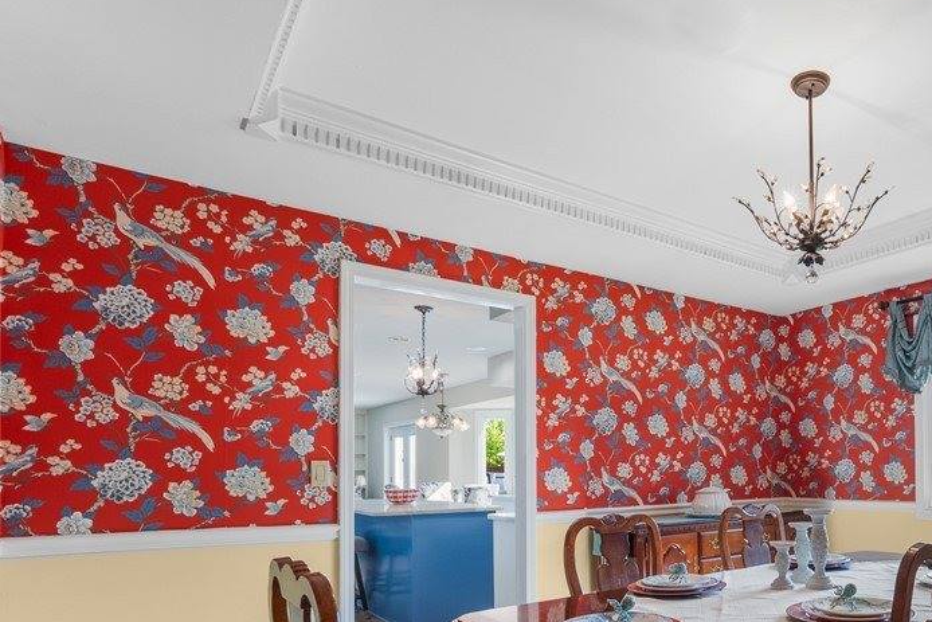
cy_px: 466
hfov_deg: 66.7
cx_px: 706
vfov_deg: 49.3
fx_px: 647
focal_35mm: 25
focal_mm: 16
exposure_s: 1/6
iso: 800
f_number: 11
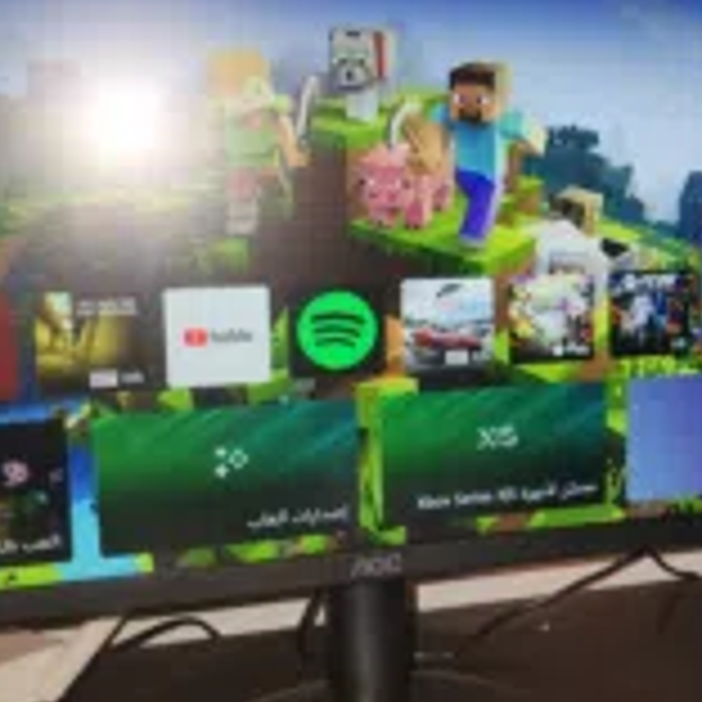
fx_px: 1193
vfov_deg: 32.8
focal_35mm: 52
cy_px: 310
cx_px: 540
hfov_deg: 32.1
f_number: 1.8
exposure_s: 1/50
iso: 64
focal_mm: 6.4
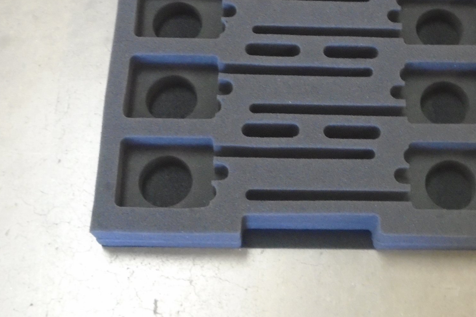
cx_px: 328
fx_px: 859
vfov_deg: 20.5
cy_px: 40
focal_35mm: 65
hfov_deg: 30.7
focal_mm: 6.4
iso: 400
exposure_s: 1/15
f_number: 3.8
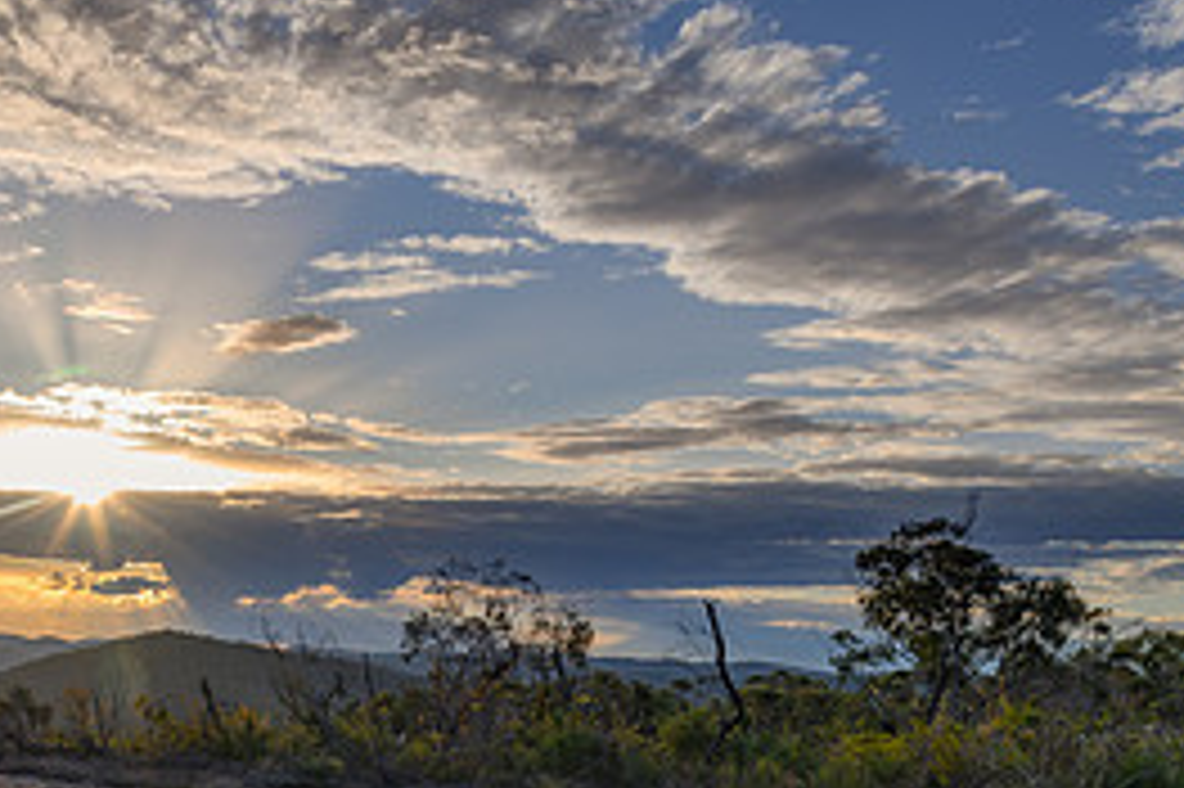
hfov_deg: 35.6
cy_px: 804
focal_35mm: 53
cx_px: 144
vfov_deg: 24.2
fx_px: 1742
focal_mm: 24
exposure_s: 1/13
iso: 50
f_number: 9
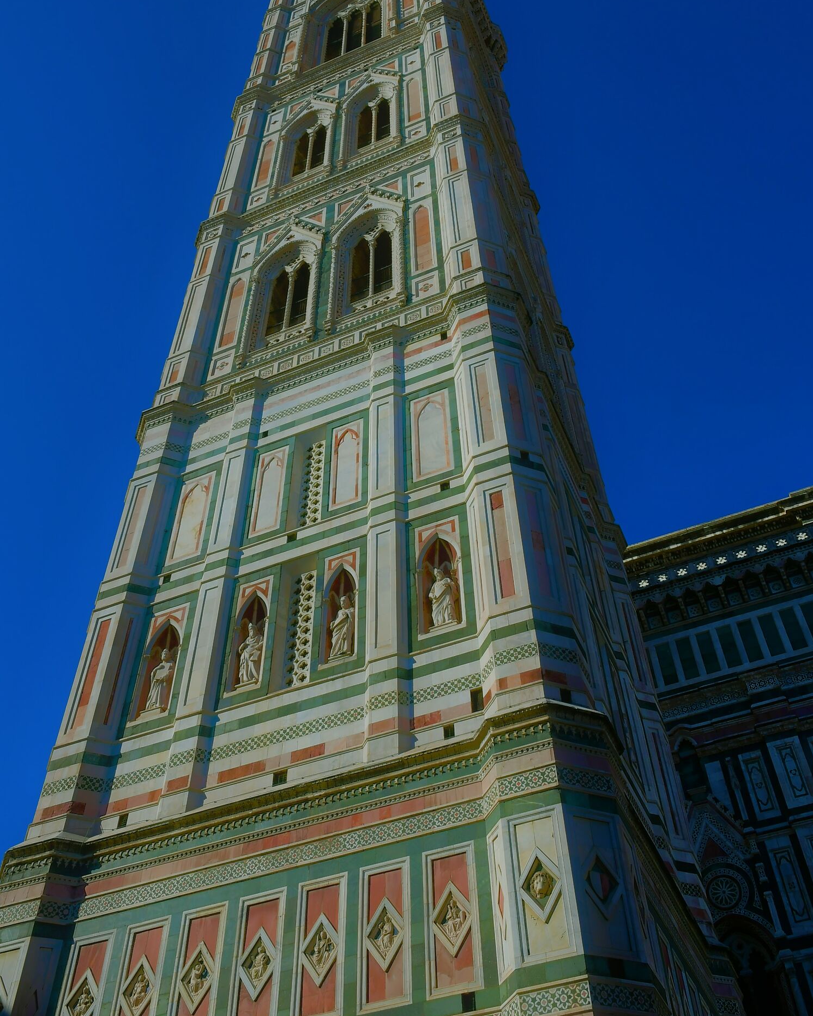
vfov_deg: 60.4
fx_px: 872
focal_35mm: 29
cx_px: 383
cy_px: 491
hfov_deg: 49.9
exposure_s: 1/1000
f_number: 10
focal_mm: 16
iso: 200
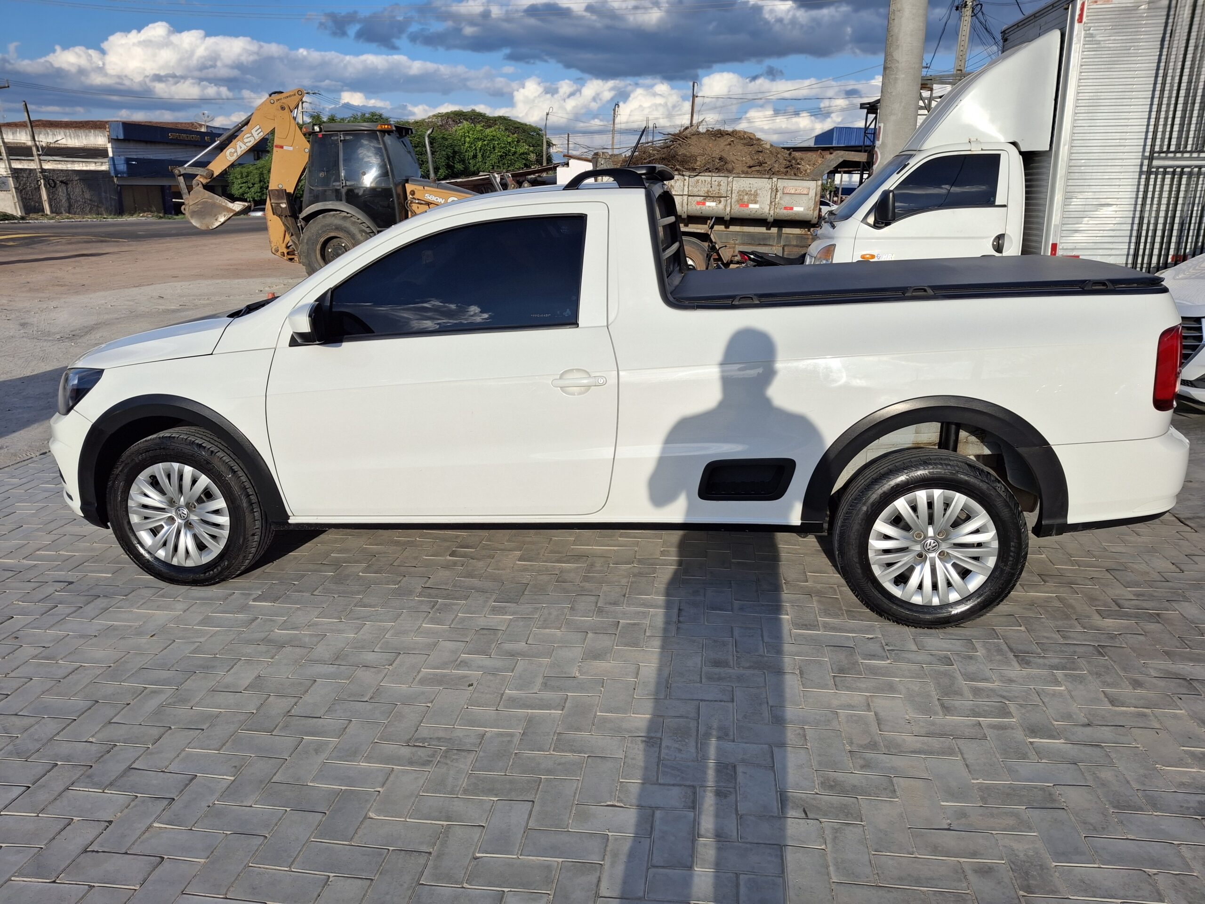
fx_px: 870
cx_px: 602
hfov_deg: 69.4
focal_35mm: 25
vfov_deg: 54.9
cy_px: 452
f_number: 1.8
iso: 25
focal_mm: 4.69
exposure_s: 1/1139
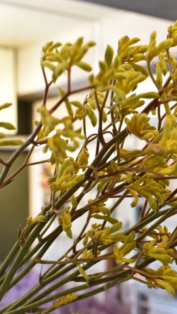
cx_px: 133
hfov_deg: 17.4
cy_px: 168
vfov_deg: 30.6
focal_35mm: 69
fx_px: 576
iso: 2500
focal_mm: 50
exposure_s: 1/30
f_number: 5.6
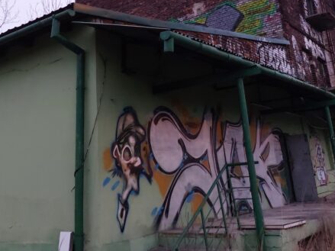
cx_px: 159
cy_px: 56
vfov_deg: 33.5
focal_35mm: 42
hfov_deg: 44.8
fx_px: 406
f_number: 1.8
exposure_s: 1/25
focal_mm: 5.23
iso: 500
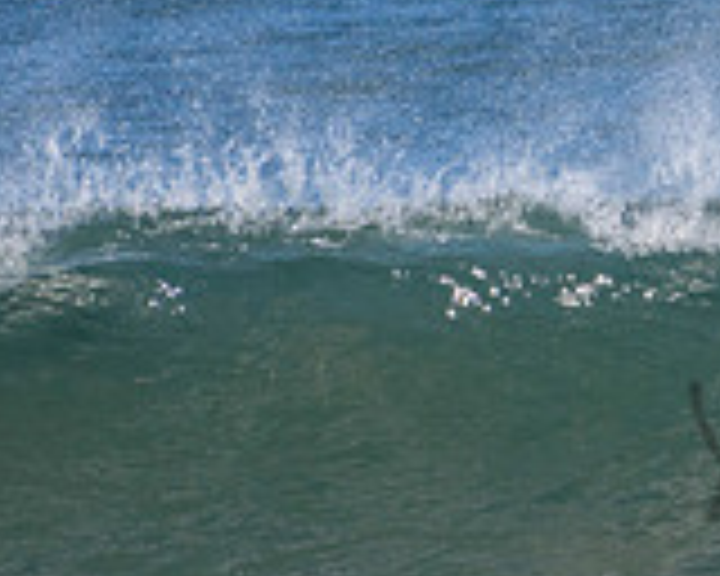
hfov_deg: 0.8
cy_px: 412
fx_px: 54253
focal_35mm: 2546
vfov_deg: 0.6
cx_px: 1152
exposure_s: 1/2000
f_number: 5.6
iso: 400
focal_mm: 500
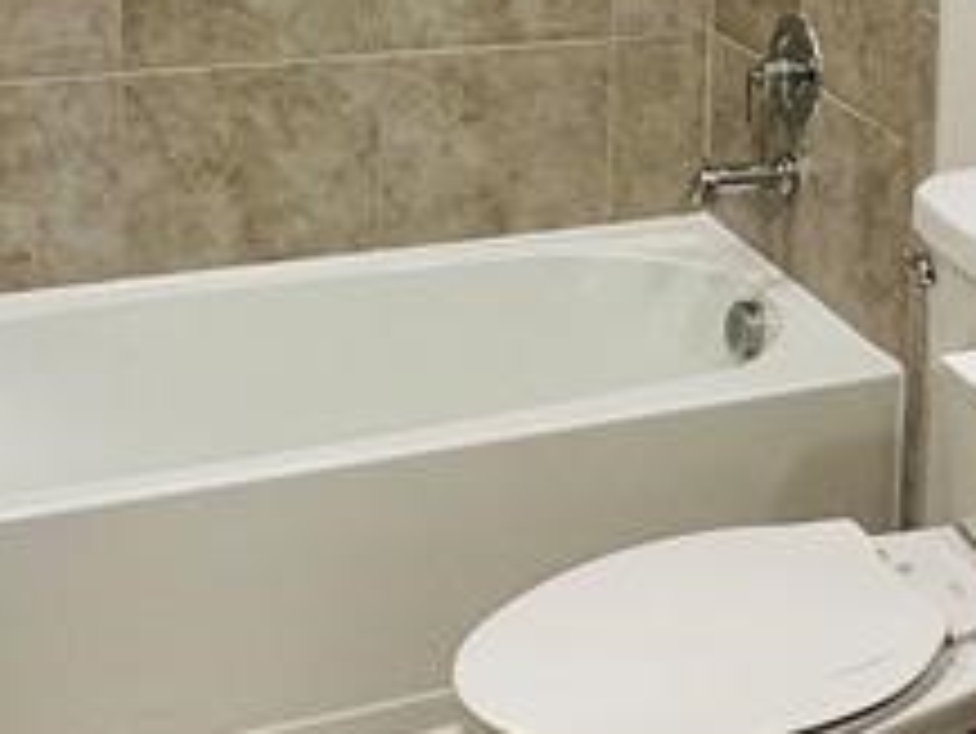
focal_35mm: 66
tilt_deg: -8.1
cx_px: 823
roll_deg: -1.6
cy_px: -131
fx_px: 1862
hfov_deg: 28.5
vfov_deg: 20.9
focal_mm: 2.22
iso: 160
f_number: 2.2
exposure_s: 1/120
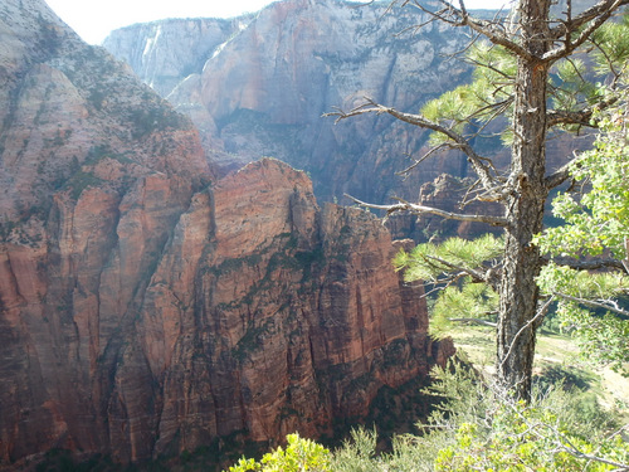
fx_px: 509
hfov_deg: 63.4
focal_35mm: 28
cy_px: 236
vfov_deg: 49.7
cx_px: 314
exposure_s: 1/160
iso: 125
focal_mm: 5
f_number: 3.9
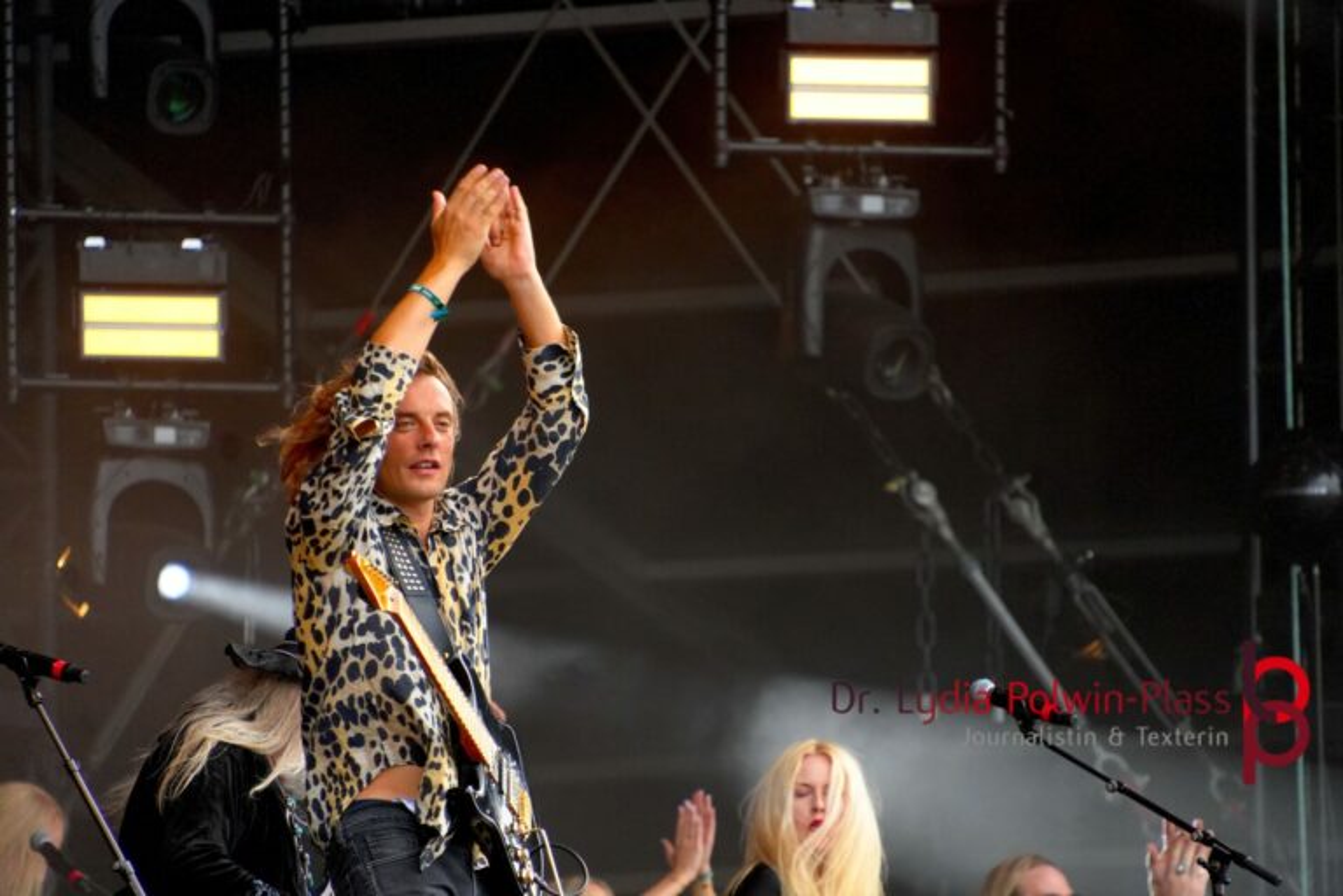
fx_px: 16786
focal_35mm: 450
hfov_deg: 4.6
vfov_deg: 3.1
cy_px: 448
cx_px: 672
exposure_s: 1/500
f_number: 6.3
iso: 1250
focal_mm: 300
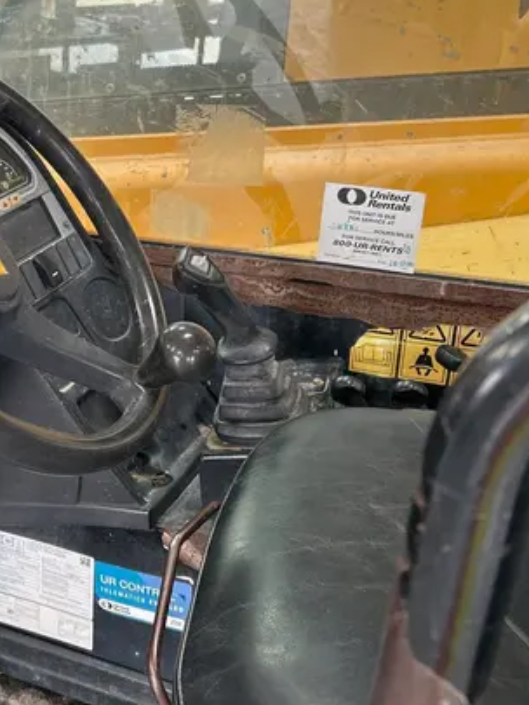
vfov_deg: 40.1
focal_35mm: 47
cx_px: 66
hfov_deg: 29.8
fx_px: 957
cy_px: 262
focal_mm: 5.7
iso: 50
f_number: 1.5
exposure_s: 1/121
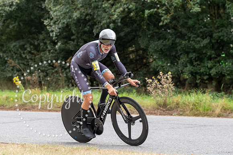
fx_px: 981
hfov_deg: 13.5
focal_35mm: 152
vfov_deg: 9.1
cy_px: 63
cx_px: 123
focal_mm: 103
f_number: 4
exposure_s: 1/1000
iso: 1000
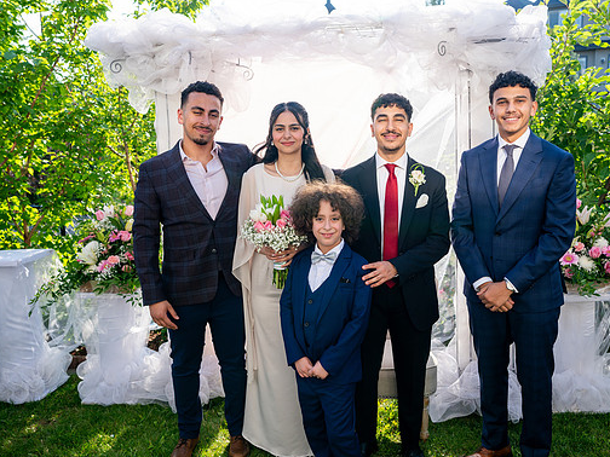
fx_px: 546
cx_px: 324
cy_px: 229
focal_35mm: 31
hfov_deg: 58.3
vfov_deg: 45.4
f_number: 3.5
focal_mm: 28
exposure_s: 1/640
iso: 200
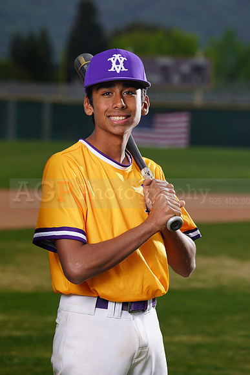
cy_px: 188
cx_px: 125
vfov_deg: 9.4
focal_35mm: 218
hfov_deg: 6.3
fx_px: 2269
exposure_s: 1/250
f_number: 8
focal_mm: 218
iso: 100
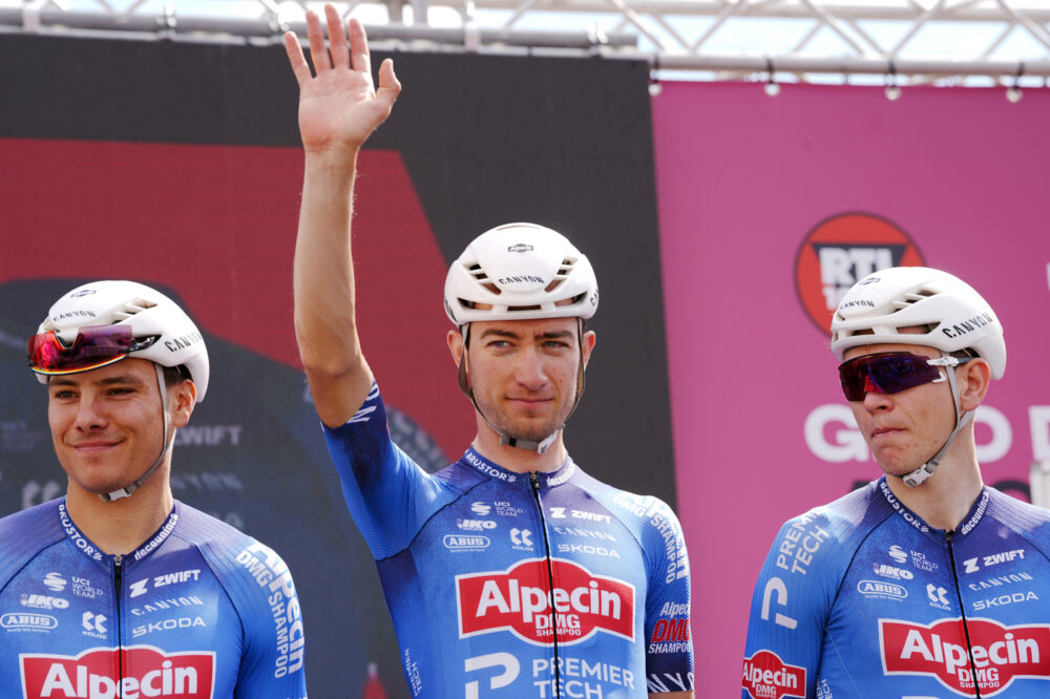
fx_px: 3324
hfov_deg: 18.0
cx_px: 525
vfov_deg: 12.0
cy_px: 350
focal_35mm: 114
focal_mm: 114
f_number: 5
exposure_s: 1/500
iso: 125
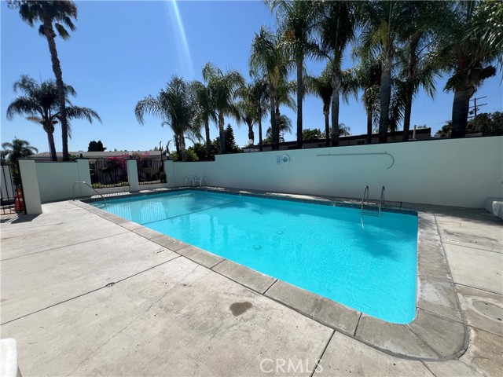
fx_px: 189
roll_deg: +1.6
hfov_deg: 106.2
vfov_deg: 89.9
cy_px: 188
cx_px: 252
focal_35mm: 13
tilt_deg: -6.0
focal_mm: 1.57
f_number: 1.8
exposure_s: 1/2950
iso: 32
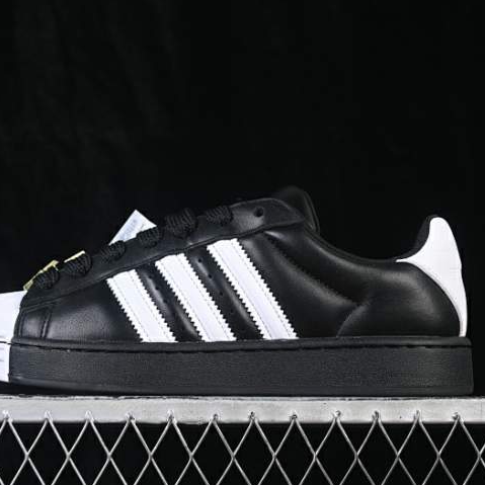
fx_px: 1538
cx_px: 220
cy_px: 243
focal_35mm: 97
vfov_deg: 17.9
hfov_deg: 17.9
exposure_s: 1/60
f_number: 6.3
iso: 160
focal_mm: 50
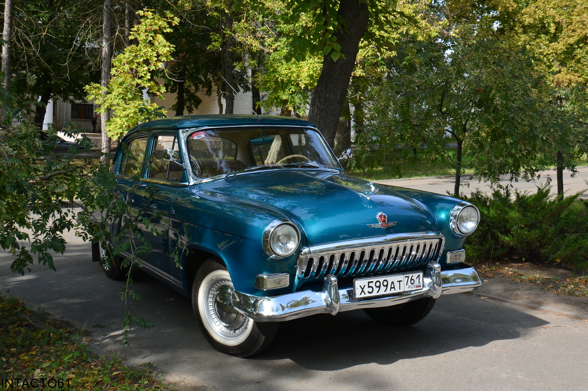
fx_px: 783
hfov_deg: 41.1
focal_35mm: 48
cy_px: 196
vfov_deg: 28.0
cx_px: 294
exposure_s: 1/250
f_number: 8
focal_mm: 32
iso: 200
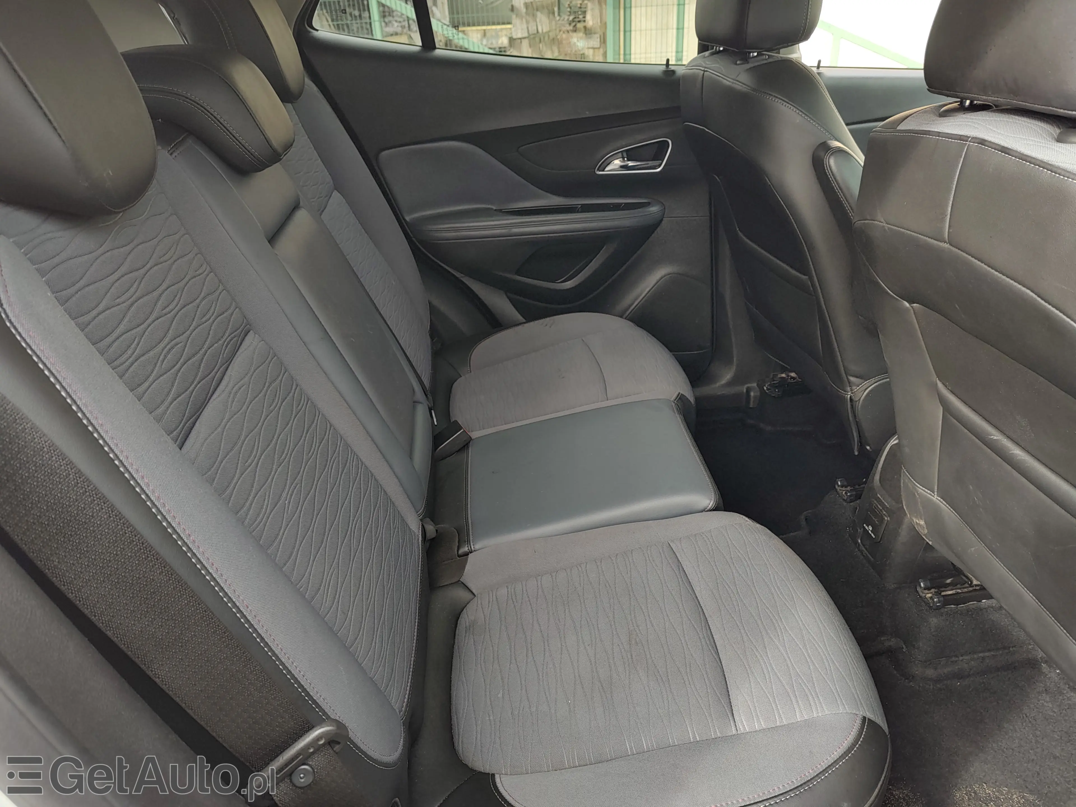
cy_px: 404
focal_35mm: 23
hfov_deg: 73.9
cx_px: 538
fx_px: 715
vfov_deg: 58.9
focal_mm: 5.56
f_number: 1.8
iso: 100
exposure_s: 1/177
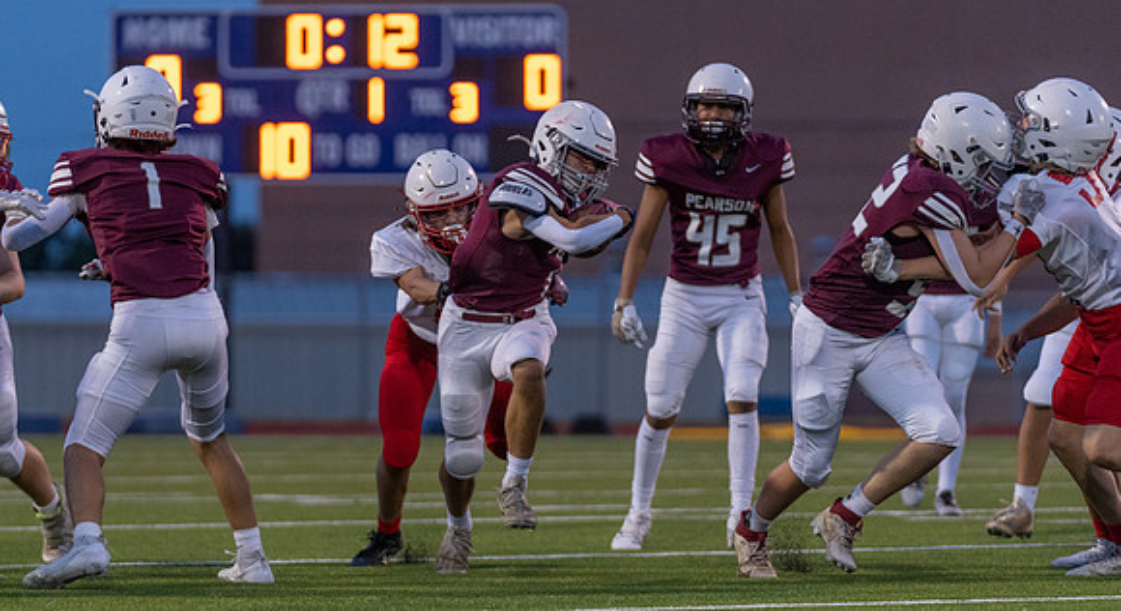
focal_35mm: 261
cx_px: 441
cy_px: 313
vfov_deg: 4.5
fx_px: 7694
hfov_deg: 8.3
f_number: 2.8
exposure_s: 1/1250
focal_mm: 164
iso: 2500
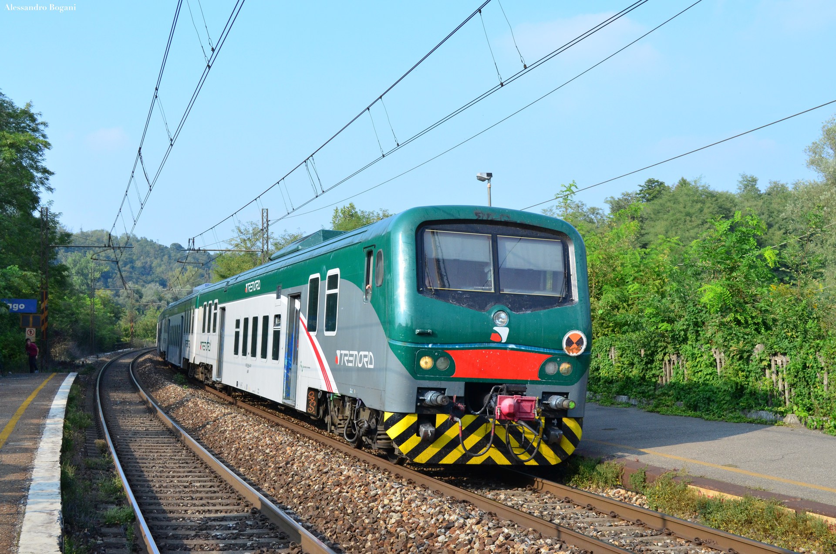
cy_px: 277
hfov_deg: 41.2
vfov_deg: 28.0
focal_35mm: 48
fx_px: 1112
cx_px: 418
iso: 640
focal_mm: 32
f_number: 7.1
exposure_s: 1/800
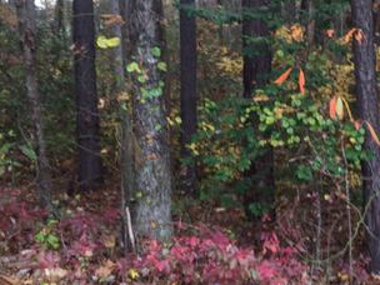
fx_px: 670
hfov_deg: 30.8
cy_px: 80
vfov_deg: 23.8
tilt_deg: -5.4
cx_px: 311
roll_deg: +2.4
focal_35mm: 61
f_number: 2.2
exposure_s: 1/60
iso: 40
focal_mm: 4.15
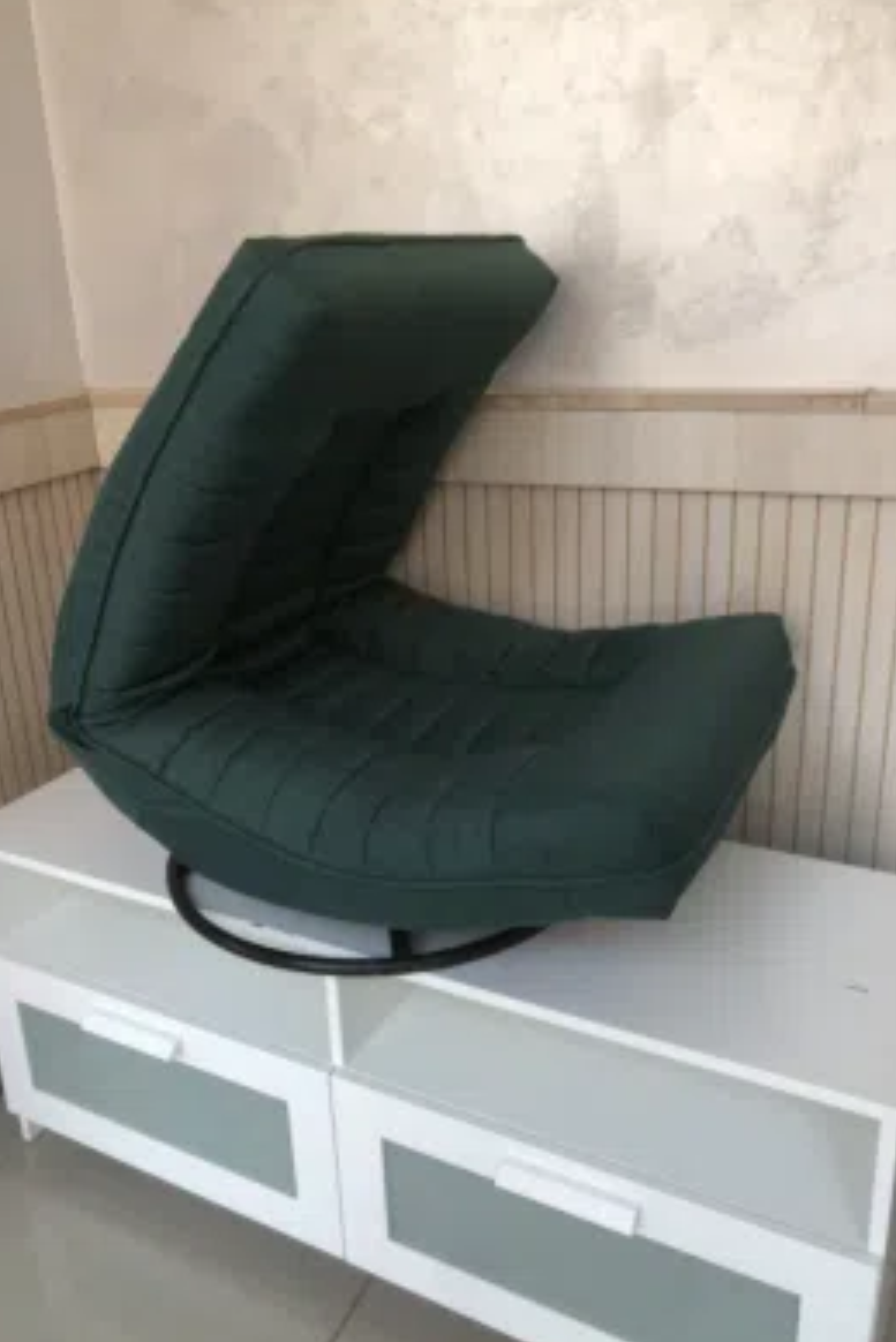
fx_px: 1119
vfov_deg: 61.9
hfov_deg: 43.6
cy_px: 671
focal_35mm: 30
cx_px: 391
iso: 40
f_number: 1.8
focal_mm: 4
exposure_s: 1/120
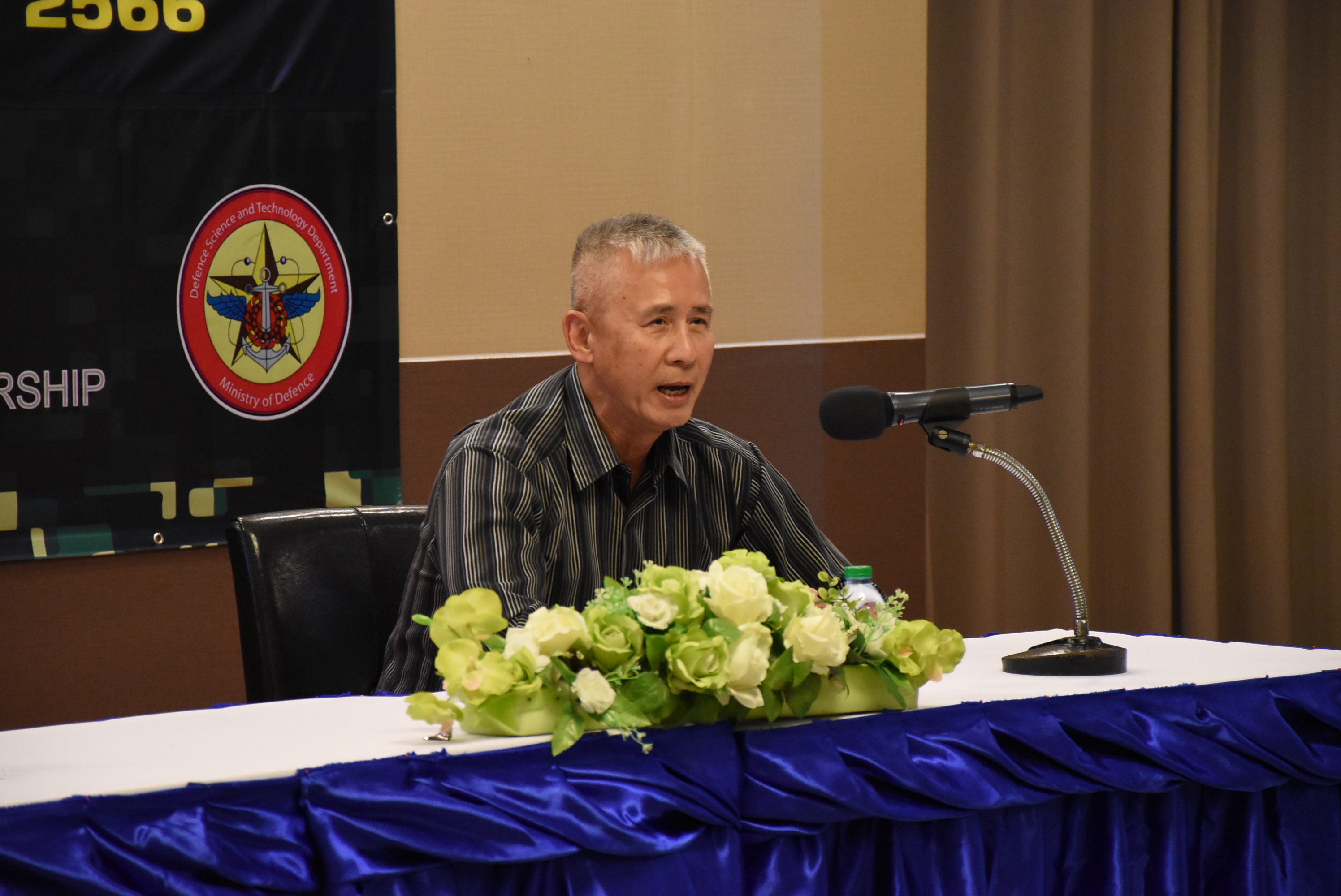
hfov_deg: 11.8
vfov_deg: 7.9
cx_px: 670
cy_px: 448
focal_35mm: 174
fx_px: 6486
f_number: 5.6
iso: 3200
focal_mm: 116
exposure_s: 1/80
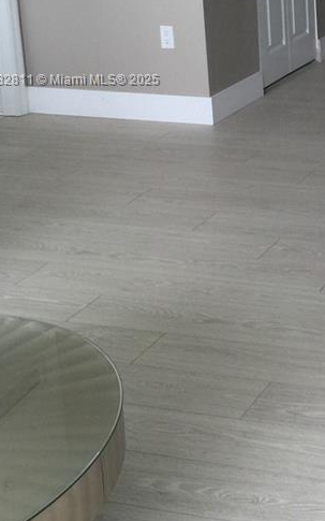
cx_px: 445
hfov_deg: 16.1
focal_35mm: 76
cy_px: 81
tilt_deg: -13.8
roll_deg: +0.8
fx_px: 1077
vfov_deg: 26.5
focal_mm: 4.15
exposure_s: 1/30
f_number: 2.2
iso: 32
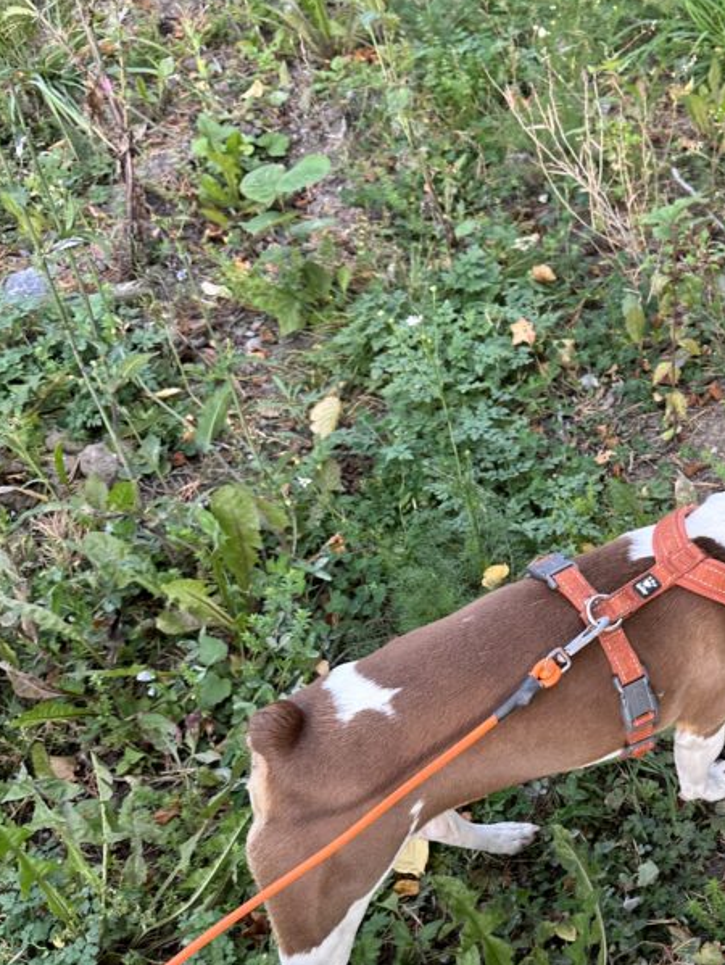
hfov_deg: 33.8
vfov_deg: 45.3
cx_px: 614
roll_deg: +1.6
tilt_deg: -43.1
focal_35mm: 41
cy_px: 612
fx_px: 1144
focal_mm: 6.86
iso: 80
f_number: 1.78
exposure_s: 1/156
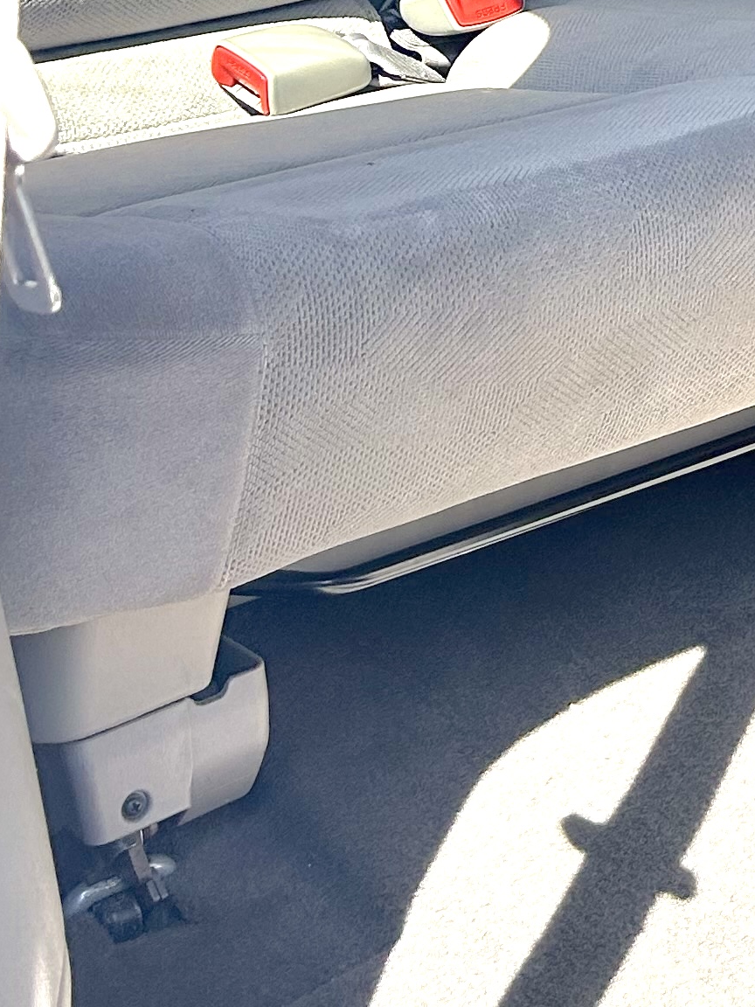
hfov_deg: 15.0
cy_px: -266
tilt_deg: -9.7
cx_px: 1136
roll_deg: -7.8
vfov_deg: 19.9
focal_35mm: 91
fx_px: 2646
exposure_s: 1/523
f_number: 1.5
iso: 50
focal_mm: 5.7
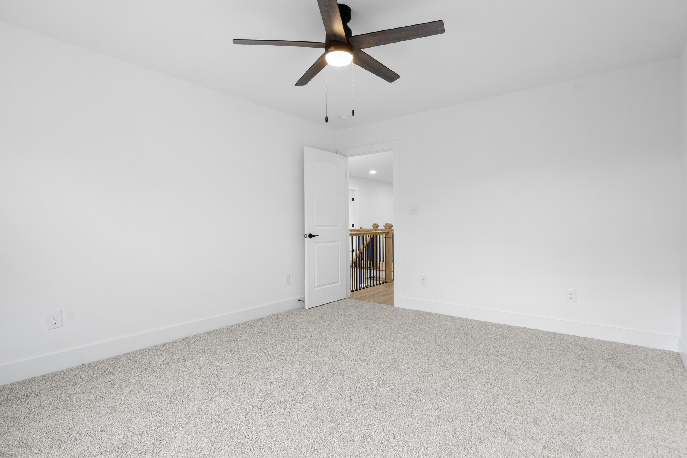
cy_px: 229
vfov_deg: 64.6
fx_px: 363
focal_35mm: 19
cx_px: 344
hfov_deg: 86.9
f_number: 9
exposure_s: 1/10
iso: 250
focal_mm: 13
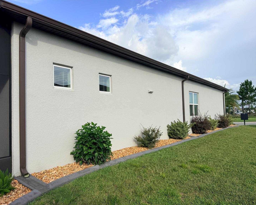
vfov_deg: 54.9
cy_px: 105
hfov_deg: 65.9
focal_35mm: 26
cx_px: 115
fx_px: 197
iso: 80
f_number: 1.78
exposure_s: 1/3584
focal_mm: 6.76
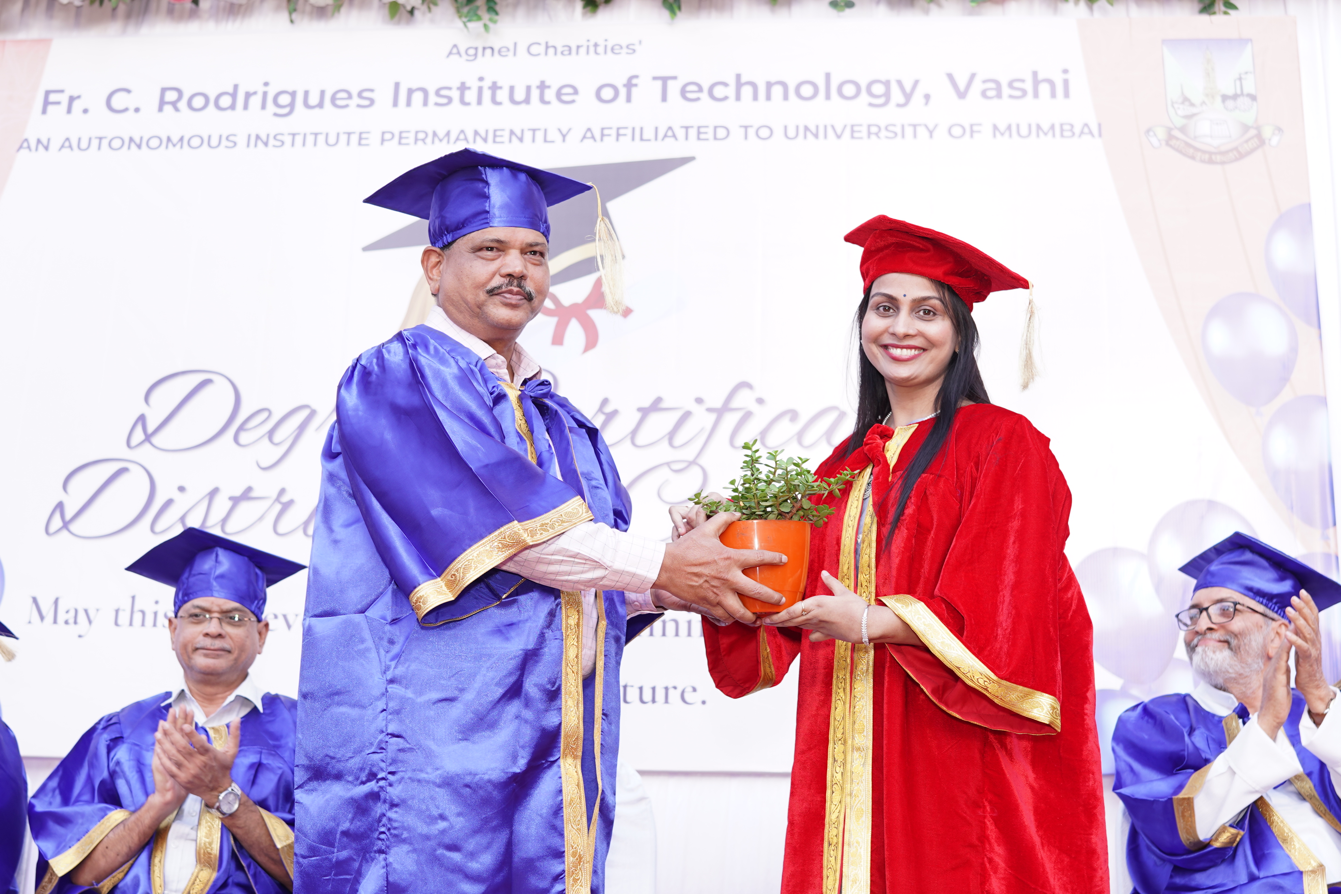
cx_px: 670
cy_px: 447
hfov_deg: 38.2
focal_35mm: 52
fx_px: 1937
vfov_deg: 26.0
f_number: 2.8
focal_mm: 35
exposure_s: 1/125
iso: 100
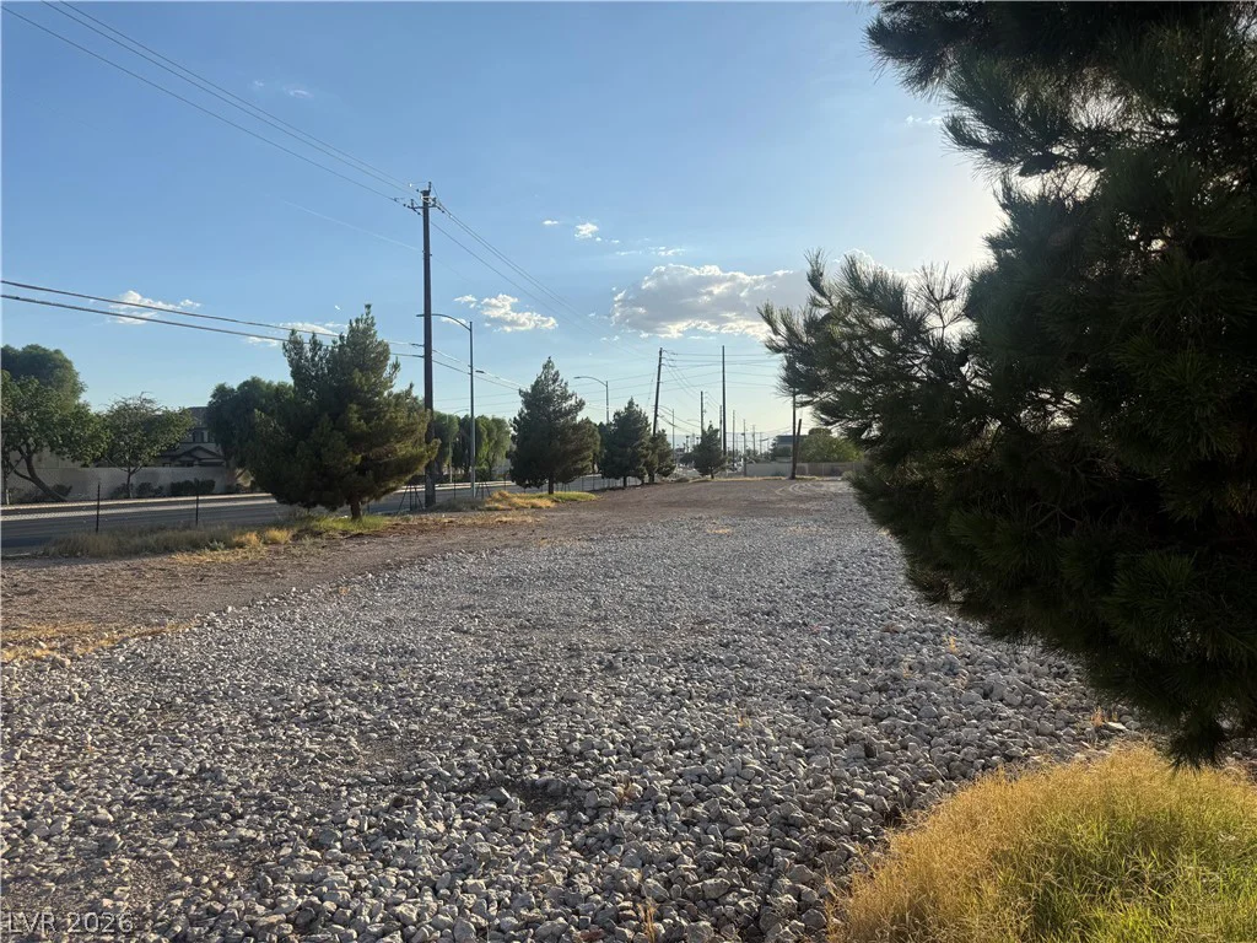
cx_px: 628
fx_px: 872
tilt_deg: +1.0
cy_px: 472
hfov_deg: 71.6
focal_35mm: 24
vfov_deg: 56.8
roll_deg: +0.6
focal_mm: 6.76
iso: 80
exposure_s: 1/3953
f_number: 1.78
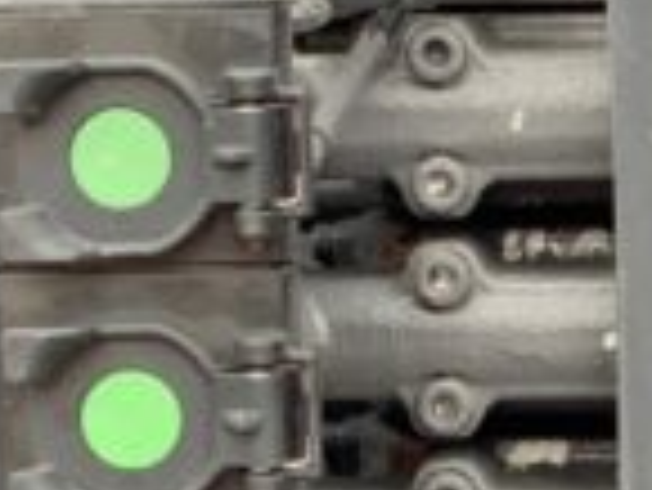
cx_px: 665
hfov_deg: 9.6
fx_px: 3864
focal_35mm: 205
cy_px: 472
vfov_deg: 7.2
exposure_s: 1/122
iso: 64
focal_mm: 3
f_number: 1.8
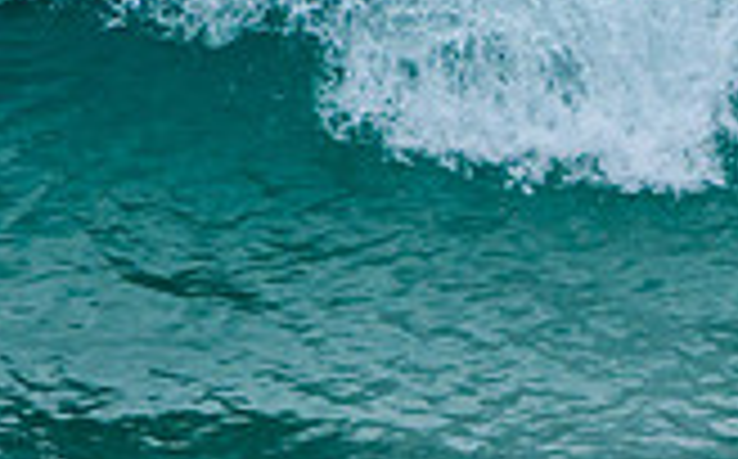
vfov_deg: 0.7
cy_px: 359
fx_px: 39950
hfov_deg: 1.1
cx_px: 1571
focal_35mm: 1989
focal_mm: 400
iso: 500
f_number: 9
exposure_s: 1/2000
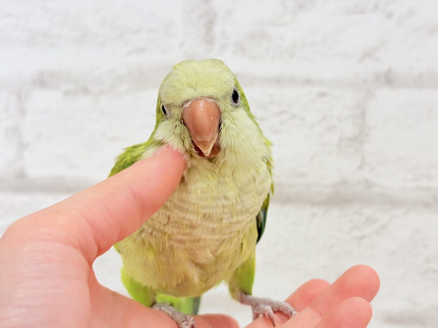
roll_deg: -1.7
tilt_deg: +2.2
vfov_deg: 28.0
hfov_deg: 36.8
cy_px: 164
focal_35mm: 52
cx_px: 219
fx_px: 658
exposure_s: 1/50
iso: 50
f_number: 1.6
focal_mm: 5.96
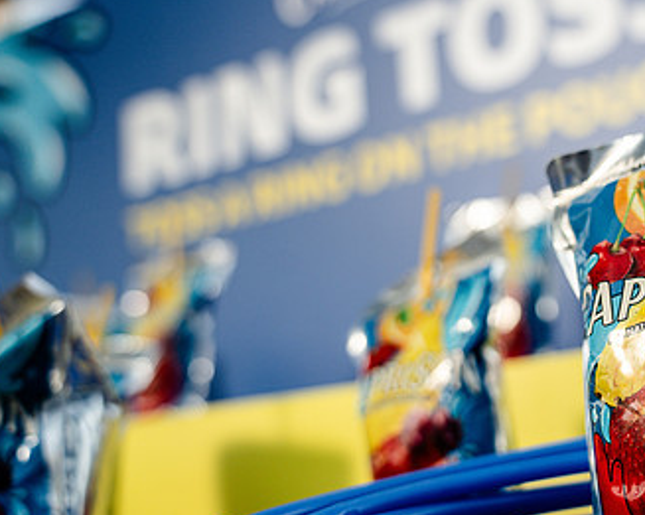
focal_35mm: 55
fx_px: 1049
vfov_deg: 27.6
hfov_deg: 32.9
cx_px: 544
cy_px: 244
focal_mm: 33
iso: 320
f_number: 4
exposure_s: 1/200
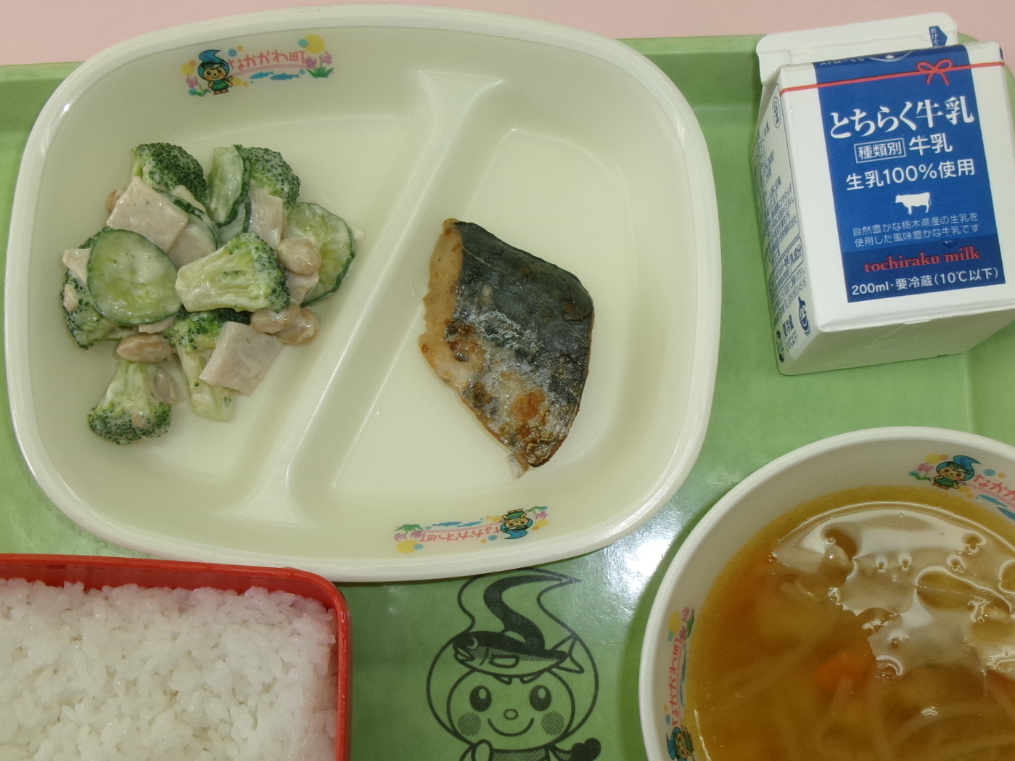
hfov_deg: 45.8
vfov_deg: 34.8
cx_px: 490
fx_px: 1202
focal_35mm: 41
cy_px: 500
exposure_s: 1/56
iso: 100
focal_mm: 5.1
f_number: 3.9
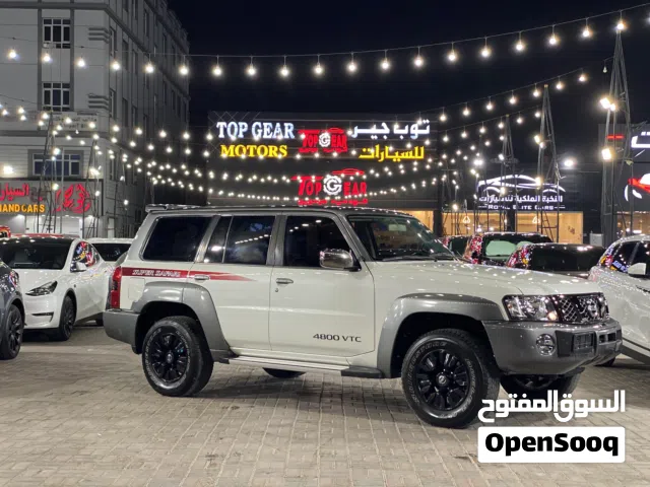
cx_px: 325
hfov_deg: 36.8
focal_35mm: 52
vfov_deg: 28.0
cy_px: 244
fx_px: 976
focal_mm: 6
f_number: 2
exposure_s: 1/100
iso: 200
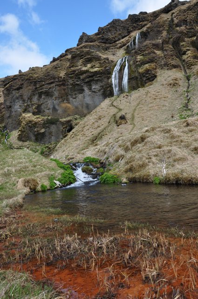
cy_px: 150
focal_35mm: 27
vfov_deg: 67.4
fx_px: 223
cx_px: 99
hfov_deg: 47.8
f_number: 10
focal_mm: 18
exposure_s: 1/250
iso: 400
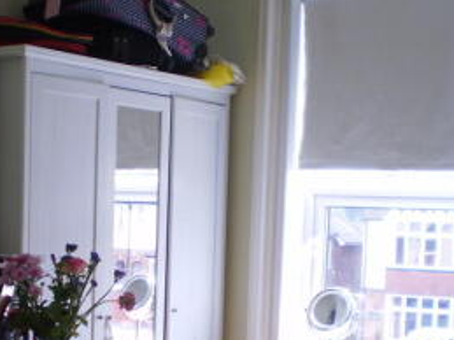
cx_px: 155
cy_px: 369
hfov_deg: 24.0
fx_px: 1062
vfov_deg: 17.6
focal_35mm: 81
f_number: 3.1
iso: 64
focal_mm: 6.3
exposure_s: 1/80
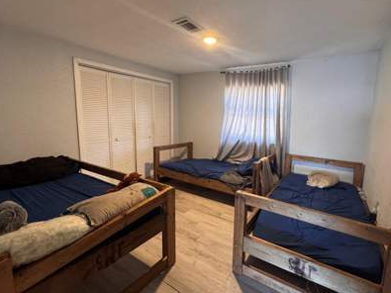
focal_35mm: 17
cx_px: 218
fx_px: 192
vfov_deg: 74.7
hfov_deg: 90.7
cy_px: 140
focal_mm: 2.22
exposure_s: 1/60
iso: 400
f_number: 2.2
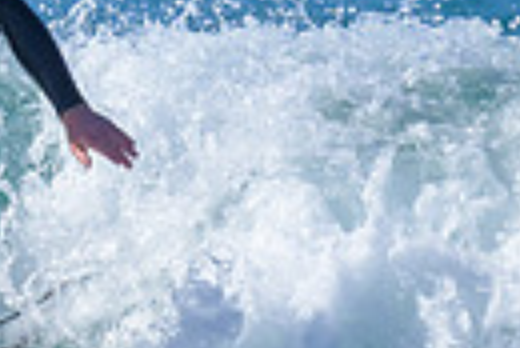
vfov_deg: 0.3
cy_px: 179
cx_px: -151
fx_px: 66373
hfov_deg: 0.4
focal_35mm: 4590
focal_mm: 800
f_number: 6.3
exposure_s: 1/2000
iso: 450
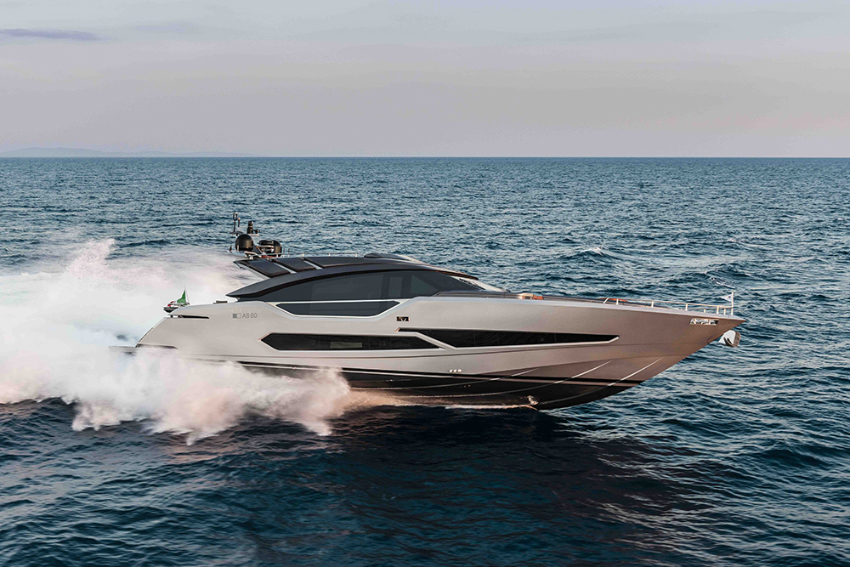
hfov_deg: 43.6
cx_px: 425
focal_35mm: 45
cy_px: 284
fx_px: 1063
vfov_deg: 29.9
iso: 800
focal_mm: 45
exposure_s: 1/320
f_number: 4.5
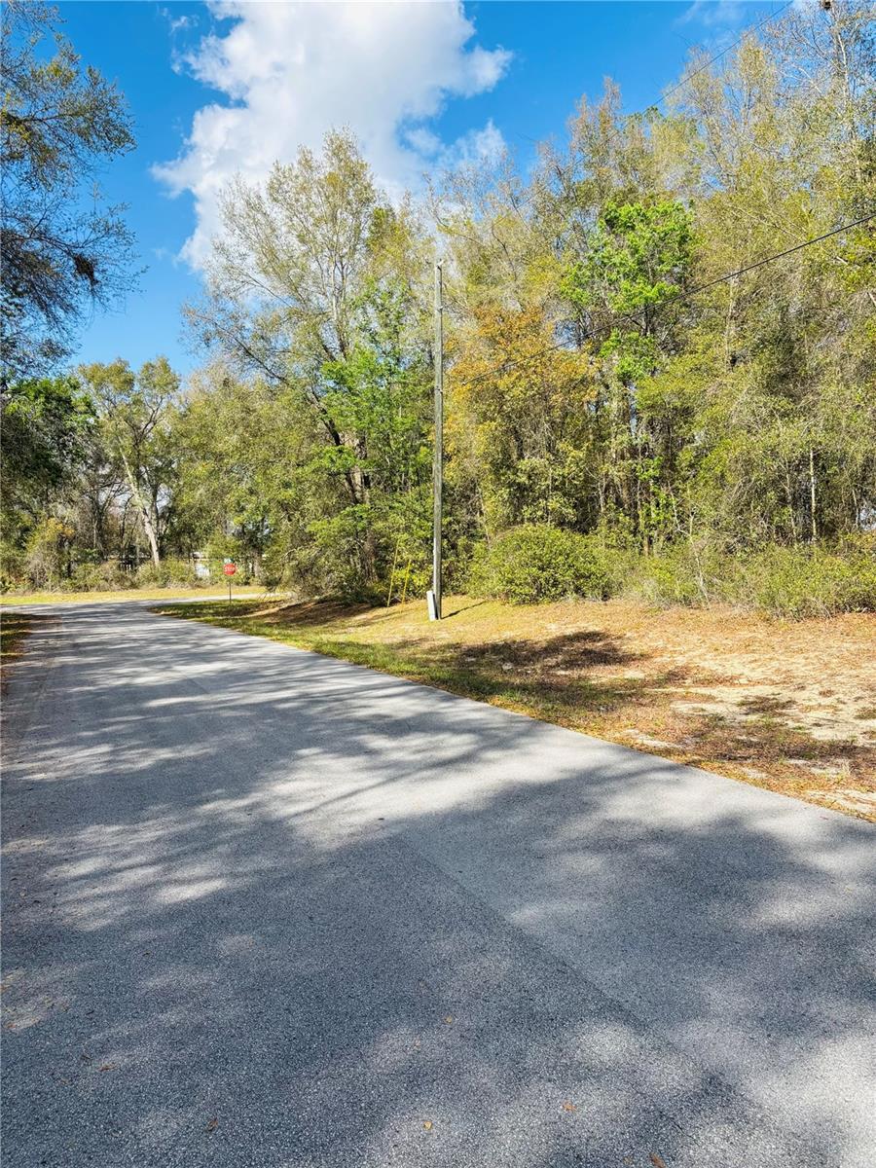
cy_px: 584
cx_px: 438
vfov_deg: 67.3
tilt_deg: -2.1
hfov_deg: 53.1
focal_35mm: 26
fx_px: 877
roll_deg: +0.3
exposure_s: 1/1984
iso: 50
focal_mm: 5.96
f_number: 1.6
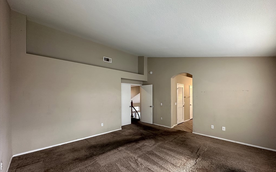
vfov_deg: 74.5
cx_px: 138
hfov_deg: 101.5
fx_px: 113
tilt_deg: +1.0
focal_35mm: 15
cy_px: 96
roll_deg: +0.0
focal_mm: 2.22
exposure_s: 1/99
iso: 200
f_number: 2.2
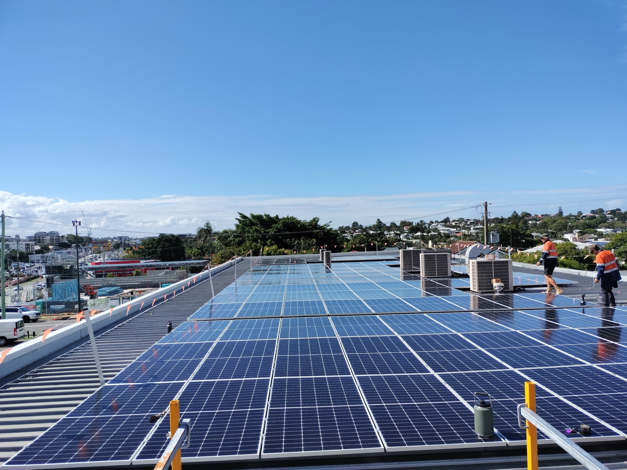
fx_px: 471
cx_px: 314
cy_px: 235
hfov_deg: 67.3
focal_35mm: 26
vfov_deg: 53.1
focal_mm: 4.71
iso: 50
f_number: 1.7
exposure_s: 1/1940
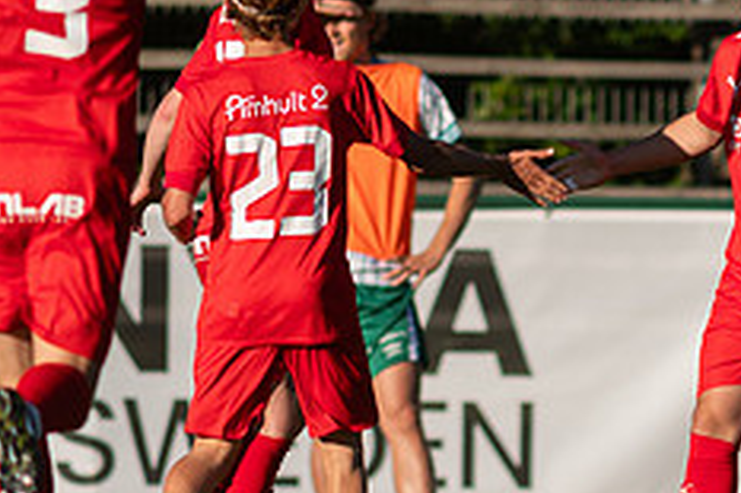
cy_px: 253
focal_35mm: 1141
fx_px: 23468
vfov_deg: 1.2
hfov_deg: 1.8
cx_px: 789
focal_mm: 300
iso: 100
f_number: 3.2
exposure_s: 1/1600
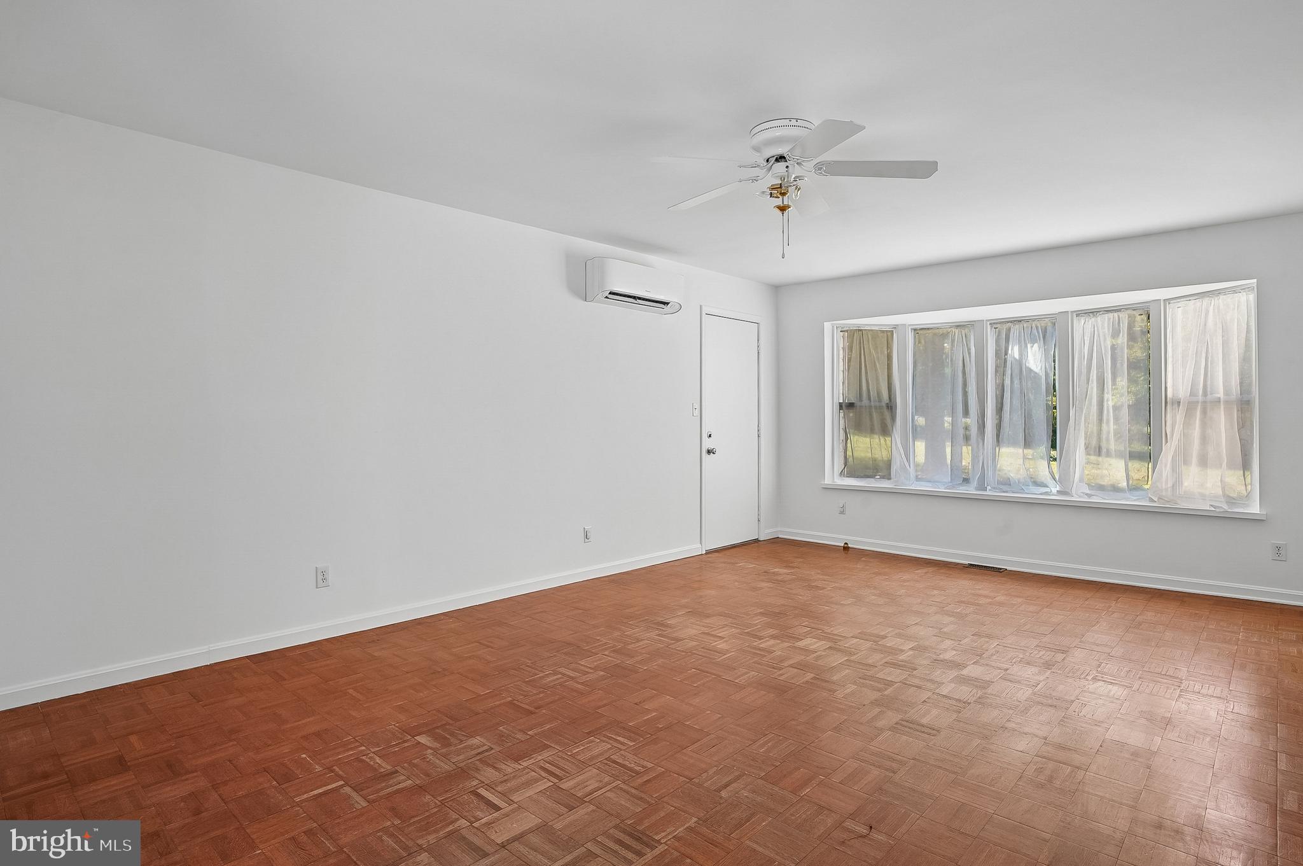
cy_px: 433
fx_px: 651
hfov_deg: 90.1
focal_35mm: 18
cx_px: 652
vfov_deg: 67.3
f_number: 8
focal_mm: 18
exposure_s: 1/8
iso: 100
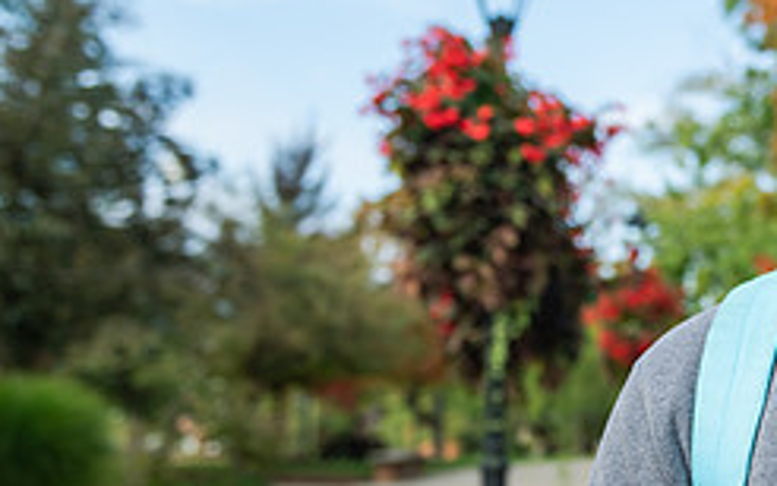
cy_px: 197
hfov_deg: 25.9
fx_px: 1631
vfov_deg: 16.9
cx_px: 711
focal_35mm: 77
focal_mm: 32
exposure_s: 1/640
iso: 160
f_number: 3.2
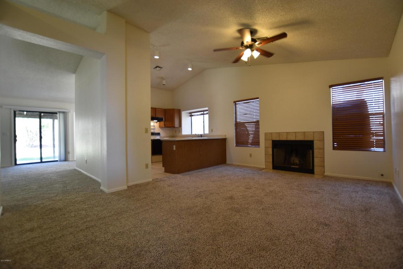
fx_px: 168
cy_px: 134
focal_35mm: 15
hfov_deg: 100.4
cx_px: 202
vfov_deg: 77.3
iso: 400
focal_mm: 10
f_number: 4
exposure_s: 1/60
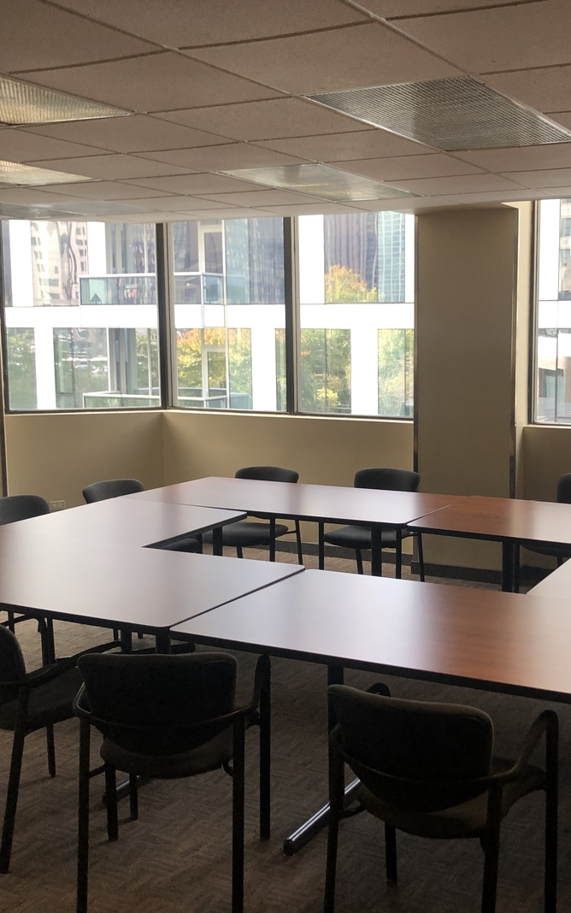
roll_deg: -0.2
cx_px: 392
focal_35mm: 40
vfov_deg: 49.3
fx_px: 995
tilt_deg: -5.7
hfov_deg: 31.7
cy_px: 455
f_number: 1.8
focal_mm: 4
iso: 25
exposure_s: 1/30
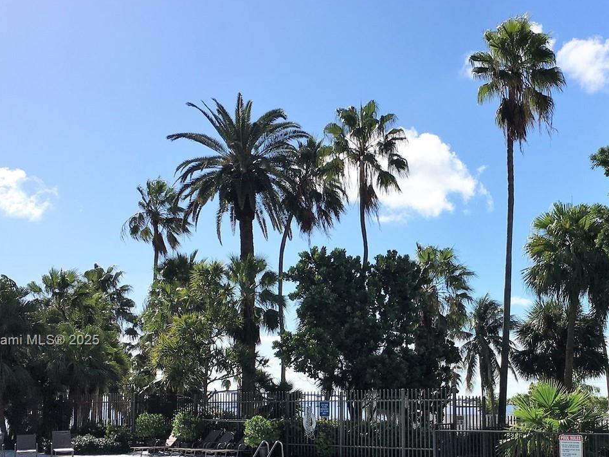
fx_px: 862
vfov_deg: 29.2
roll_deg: +0.8
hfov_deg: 38.5
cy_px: 341
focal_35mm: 49
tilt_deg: +6.6
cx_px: 408
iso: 25
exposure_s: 1/1923
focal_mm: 4.15
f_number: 2.2
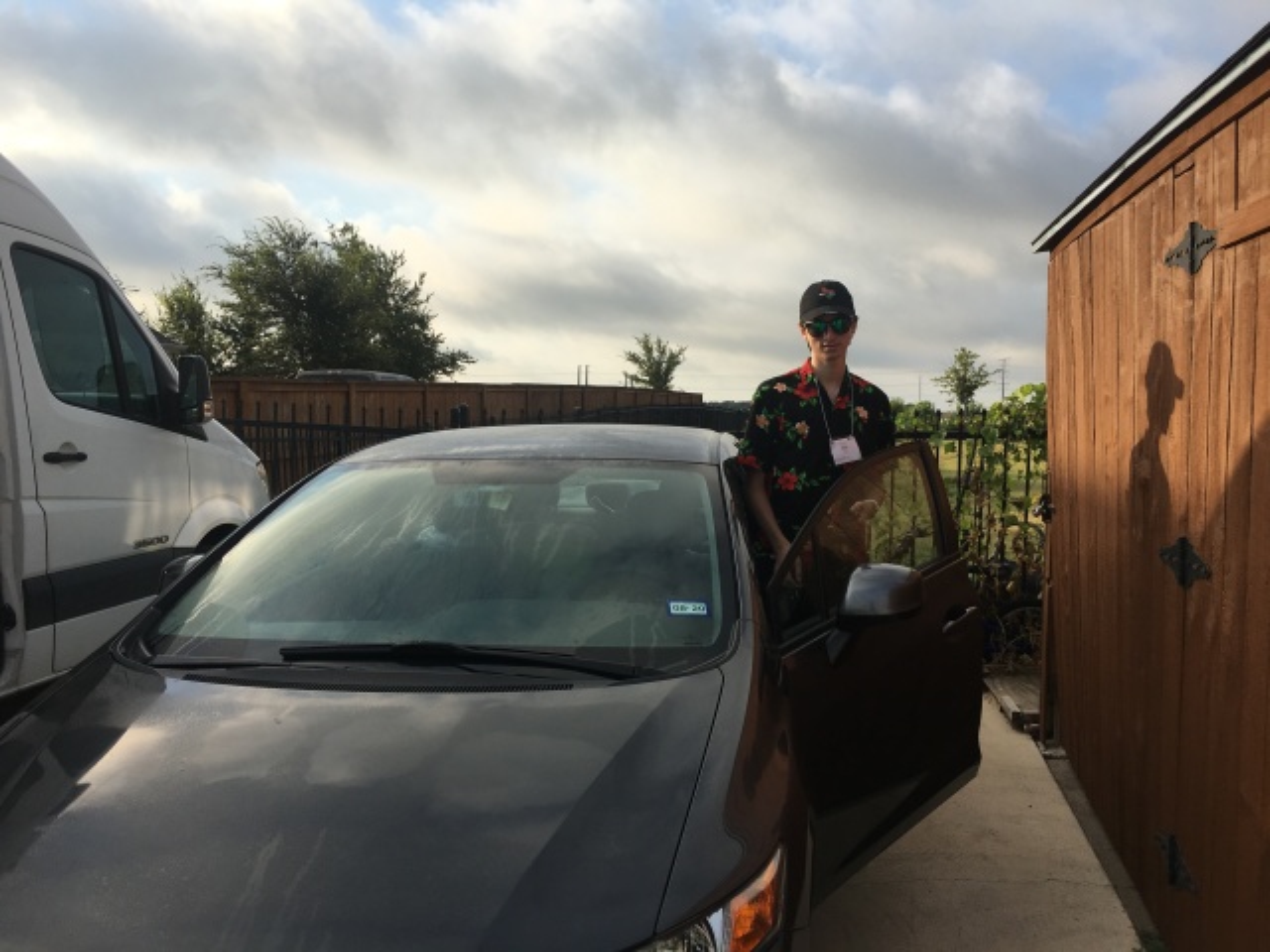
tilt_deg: +0.6
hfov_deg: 61.7
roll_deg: -1.6
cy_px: 476
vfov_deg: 48.2
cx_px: 635
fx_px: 1064
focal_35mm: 29
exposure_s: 1/884
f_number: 2.2
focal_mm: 4.15
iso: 25
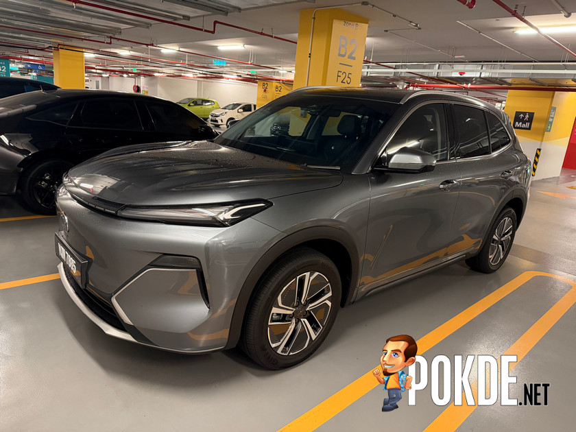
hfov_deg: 71.6
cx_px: 288
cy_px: 216
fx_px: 399
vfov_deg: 56.8
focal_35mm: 24
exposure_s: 1/50
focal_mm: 6.76
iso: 400
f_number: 1.78
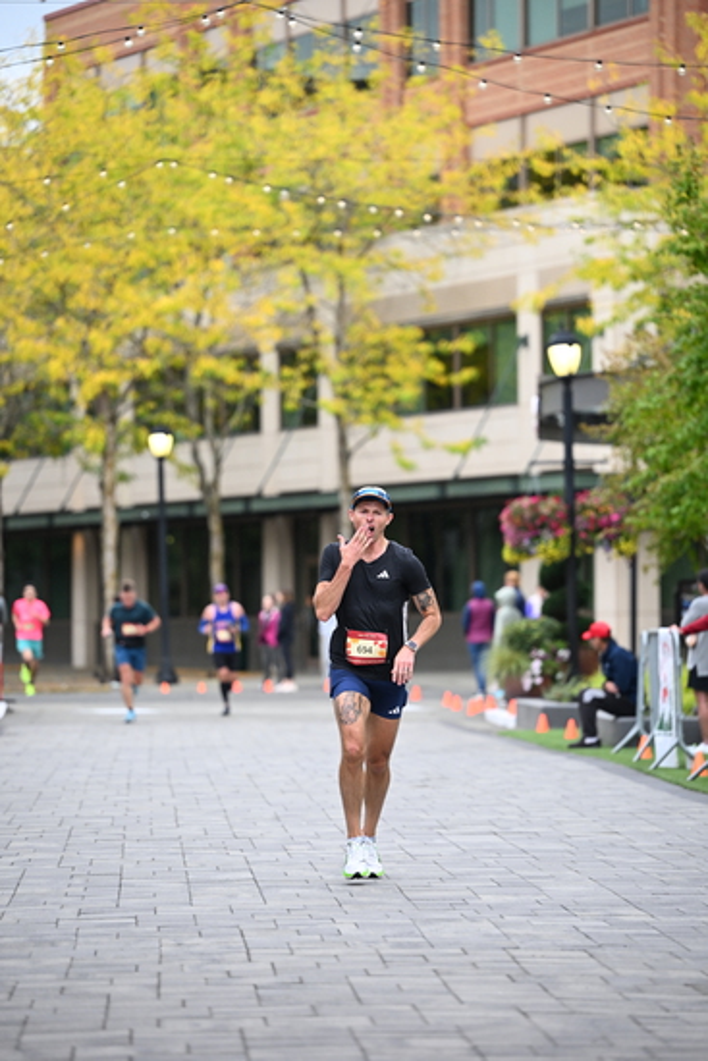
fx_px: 4274
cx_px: 354
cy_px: 530
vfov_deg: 14.1
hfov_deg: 9.5
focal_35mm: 145
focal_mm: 145
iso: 1000
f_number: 2.8
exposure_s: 1/1600
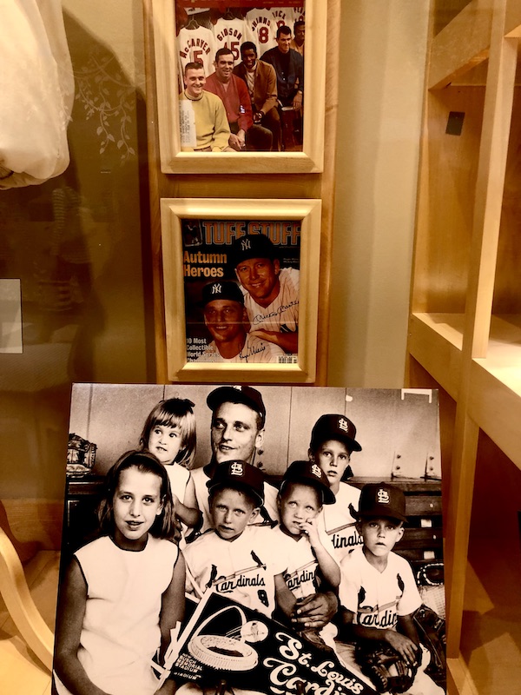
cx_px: 260
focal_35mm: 28
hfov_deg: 49.7
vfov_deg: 63.4
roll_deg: -0.1
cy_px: 348
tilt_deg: -12.9
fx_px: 562
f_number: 1.8
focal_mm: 4
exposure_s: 1/15
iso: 40
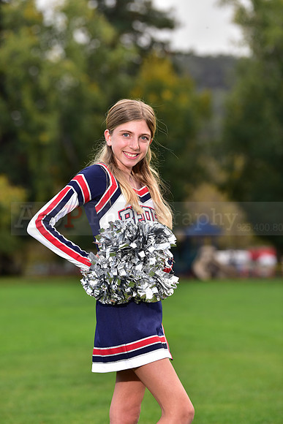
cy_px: 212
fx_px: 1591
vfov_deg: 15.2
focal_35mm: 135
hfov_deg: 10.2
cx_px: 142
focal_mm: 135
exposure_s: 1/250
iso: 160
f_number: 4
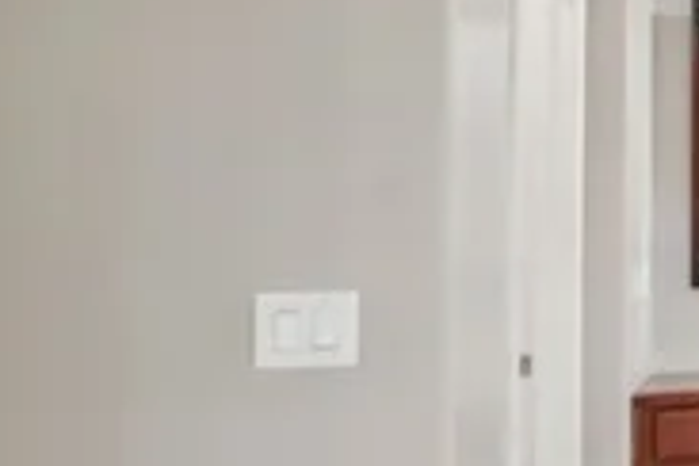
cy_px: 260
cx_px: 1522
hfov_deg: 17.3
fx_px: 1068
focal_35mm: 55
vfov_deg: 24.6
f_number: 9
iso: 400
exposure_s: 1/10
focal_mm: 12
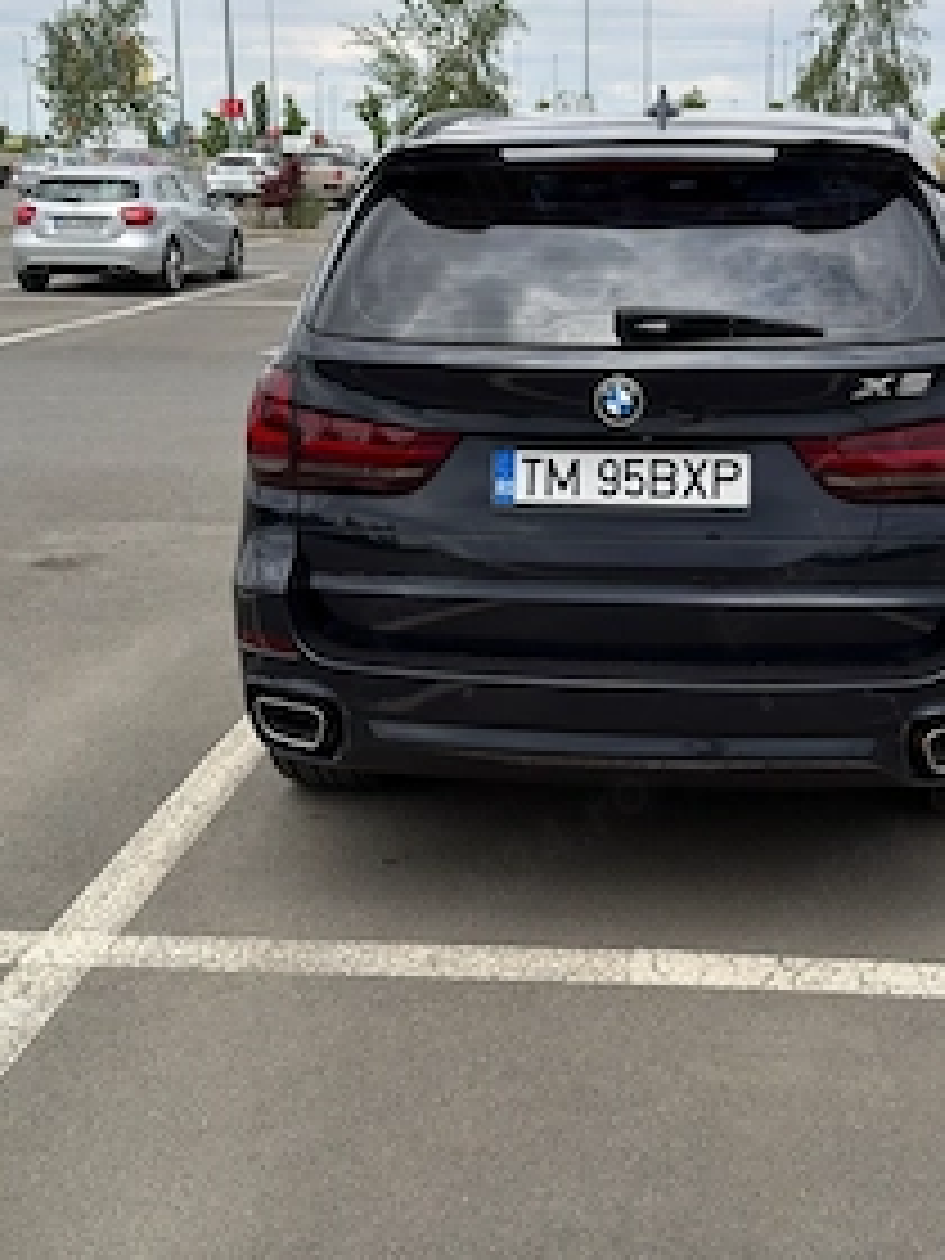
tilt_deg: -13.7
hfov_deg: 29.0
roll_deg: -1.3
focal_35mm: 50
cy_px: 585
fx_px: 1820
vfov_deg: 38.2
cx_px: 594
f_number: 1.78
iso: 64
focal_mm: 6.76
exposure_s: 1/3226
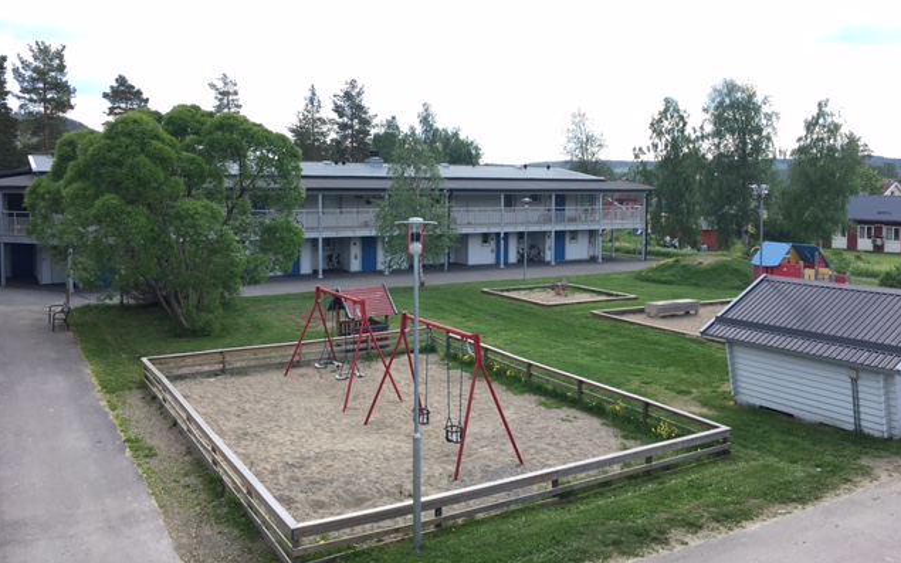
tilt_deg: -3.3
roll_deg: +0.1
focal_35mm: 31
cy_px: 224
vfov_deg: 40.4
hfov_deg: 61.2
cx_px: 451
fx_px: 761
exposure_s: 1/359
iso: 25
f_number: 2.2
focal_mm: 4.15
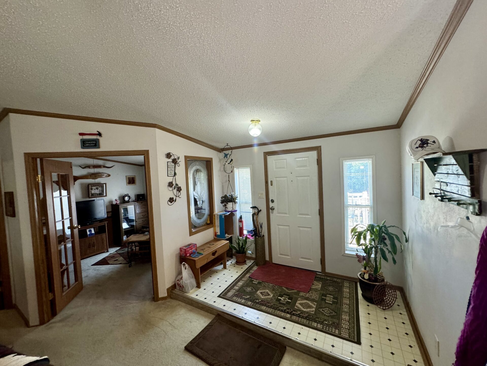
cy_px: 183
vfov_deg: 85.7
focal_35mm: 14
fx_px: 197
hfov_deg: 102.1
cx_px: 244
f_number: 2.2
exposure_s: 1/120
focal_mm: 2.22
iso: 320
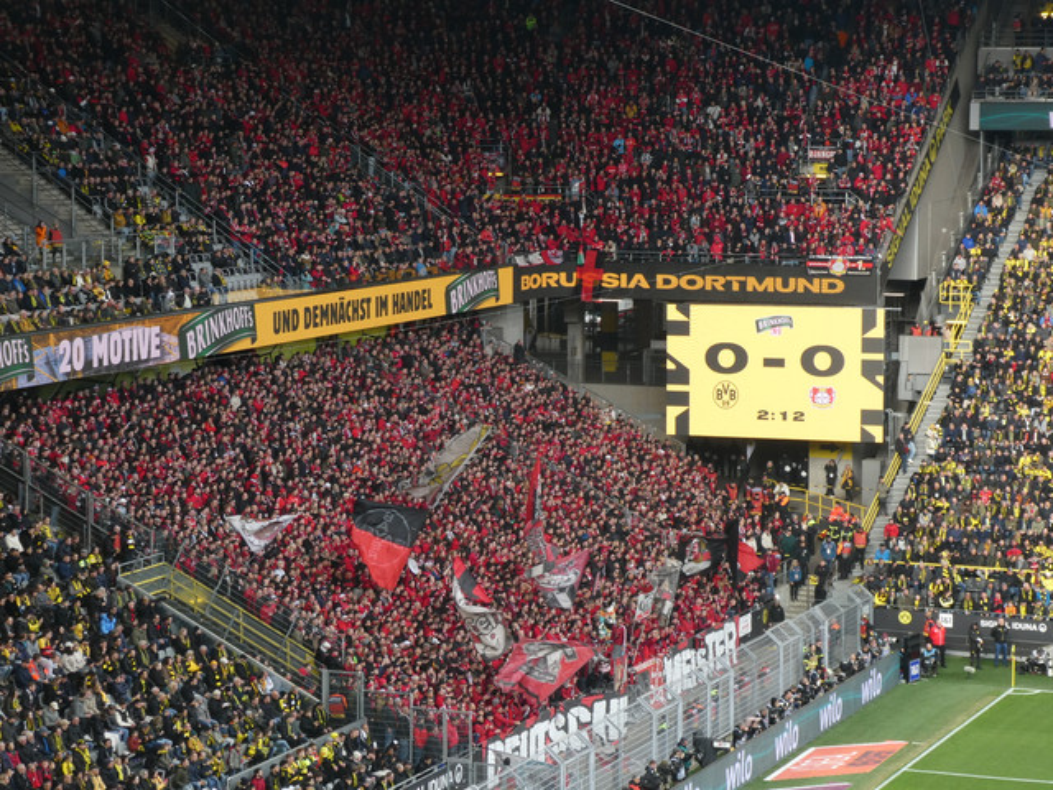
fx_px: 2981
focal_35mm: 98
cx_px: 526
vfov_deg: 15.1
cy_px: 395
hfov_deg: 20.0
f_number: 5
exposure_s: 1/80
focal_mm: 17.5
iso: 160
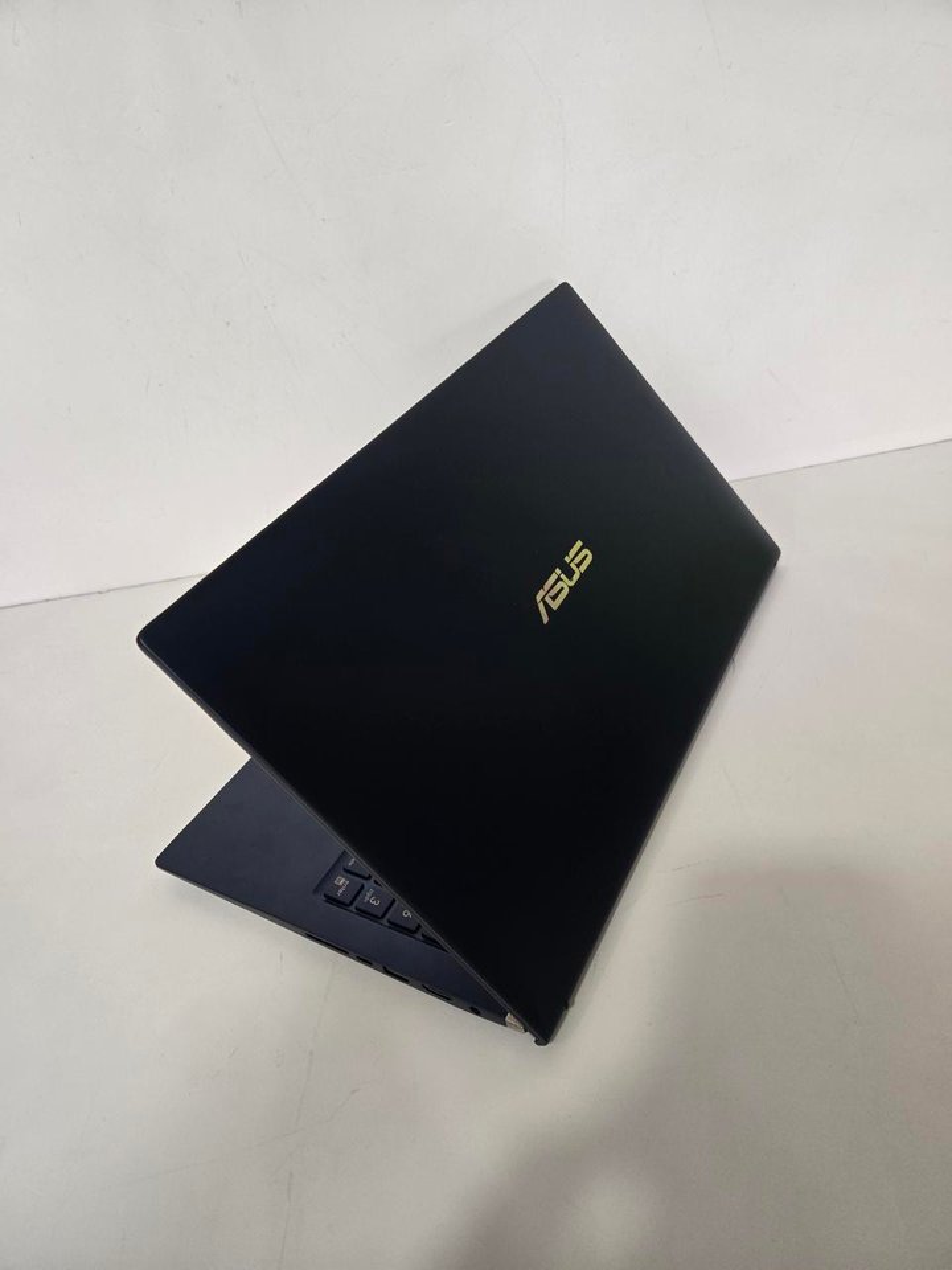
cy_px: 635
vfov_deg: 73.9
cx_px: 476
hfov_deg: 58.9
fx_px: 843
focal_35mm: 23
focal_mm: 5.4
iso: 320
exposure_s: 1/120
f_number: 1.8
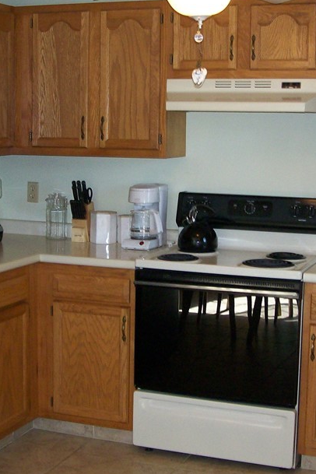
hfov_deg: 21.6
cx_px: 159
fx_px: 829
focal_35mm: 63
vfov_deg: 31.9
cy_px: 216
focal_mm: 6
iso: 140
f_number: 2.7
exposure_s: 1/64
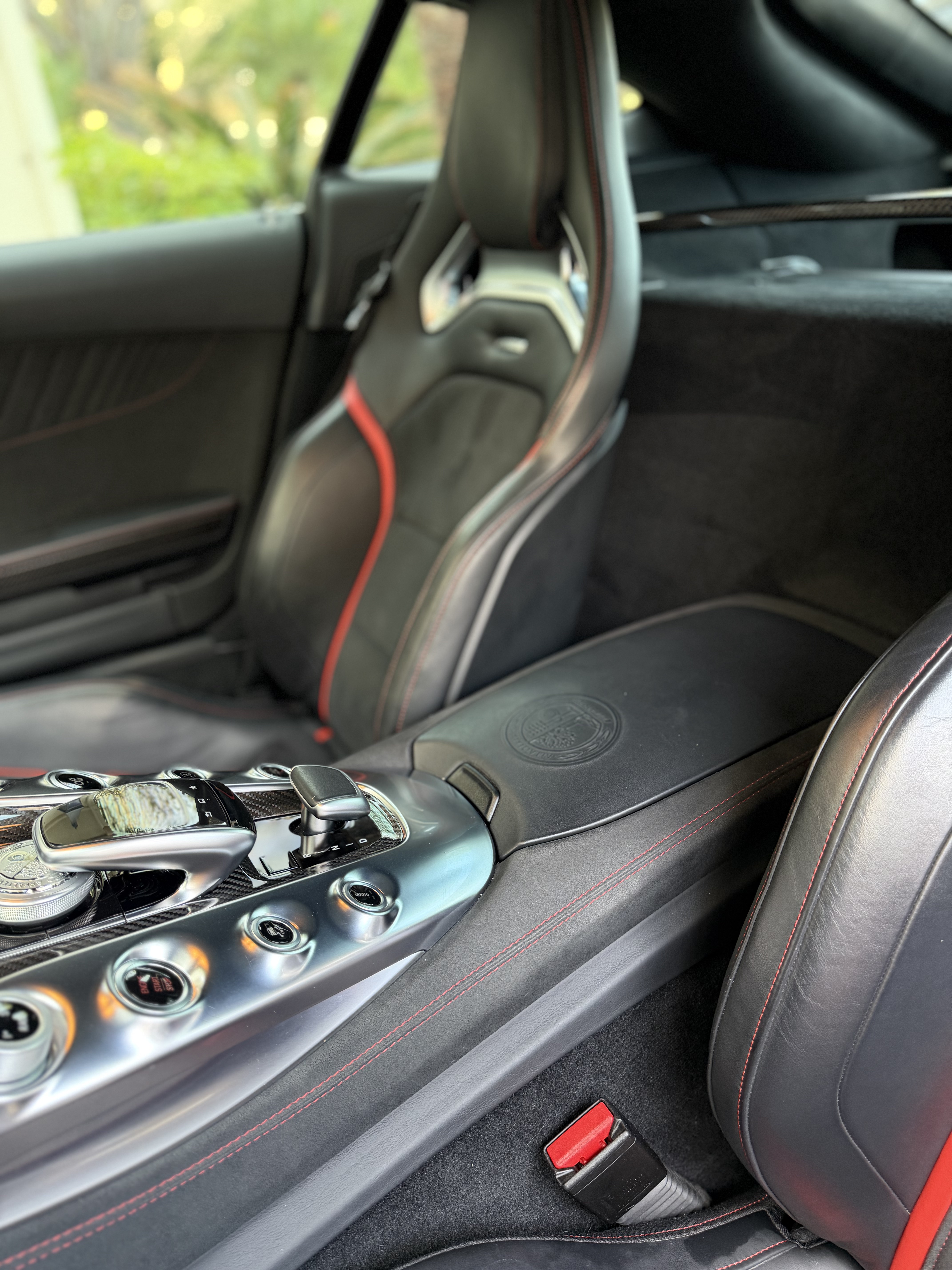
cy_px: 635
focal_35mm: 24
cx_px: 476
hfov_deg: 56.8
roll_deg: +7.8
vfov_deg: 71.6
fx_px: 880
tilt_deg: -25.7
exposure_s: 1/50
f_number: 1.78
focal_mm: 6.76
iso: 250
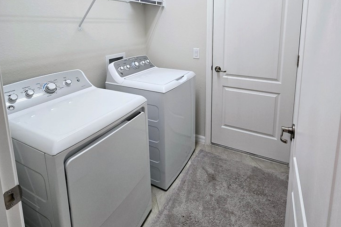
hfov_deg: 86.9
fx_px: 180
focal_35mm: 19
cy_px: 55
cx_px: 174
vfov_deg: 60.7
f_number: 2.2
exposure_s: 1/60.2
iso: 64
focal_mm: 2.2
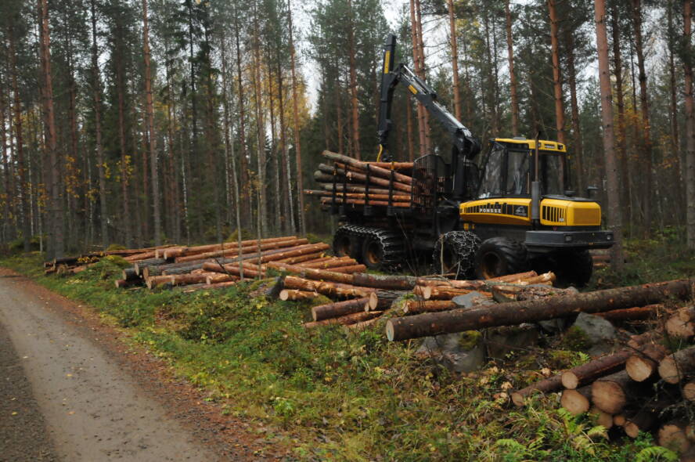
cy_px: 231
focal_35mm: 27
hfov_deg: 67.4
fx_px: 521
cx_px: 348
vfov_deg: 47.8
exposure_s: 1/200
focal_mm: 18
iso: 2000
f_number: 7.1
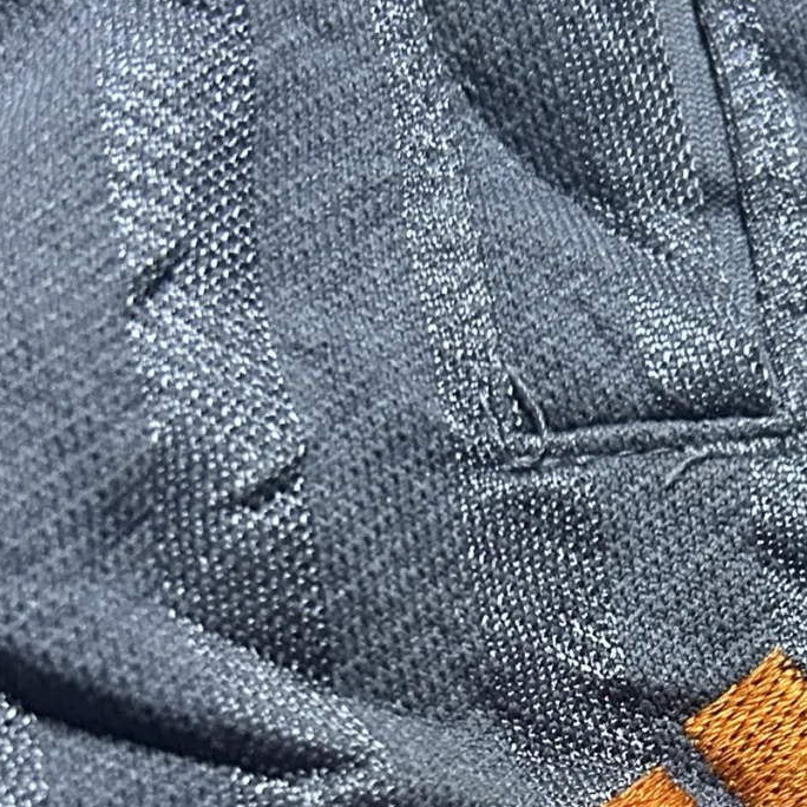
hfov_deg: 19.8
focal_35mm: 86
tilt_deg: -63.4
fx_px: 2268
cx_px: 730
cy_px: 767
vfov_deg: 19.7
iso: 500
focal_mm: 5.7
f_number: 1.5
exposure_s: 1/50
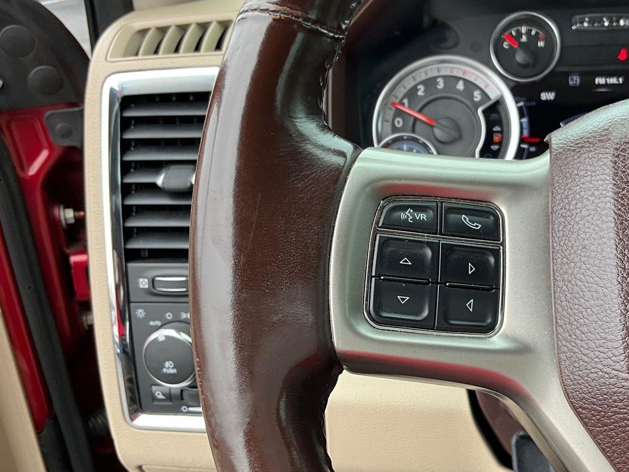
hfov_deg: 45.9
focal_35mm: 40
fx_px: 727
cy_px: 264
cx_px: 430
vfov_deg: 35.9
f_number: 1.8
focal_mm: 3
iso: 25
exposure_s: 1/122
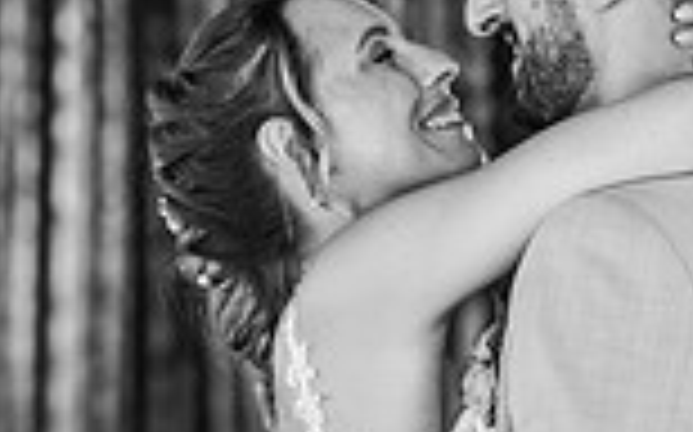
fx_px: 4775
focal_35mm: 253
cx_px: 578
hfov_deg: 8.3
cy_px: 351
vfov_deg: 5.2
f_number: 2.2
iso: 1000
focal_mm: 85
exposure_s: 1/200
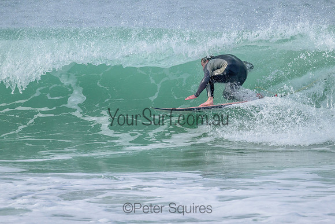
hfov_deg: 1.9
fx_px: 10245
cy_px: 72
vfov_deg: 1.2
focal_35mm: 1101
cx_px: 192
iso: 1250
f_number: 11
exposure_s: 1/1600
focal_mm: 800
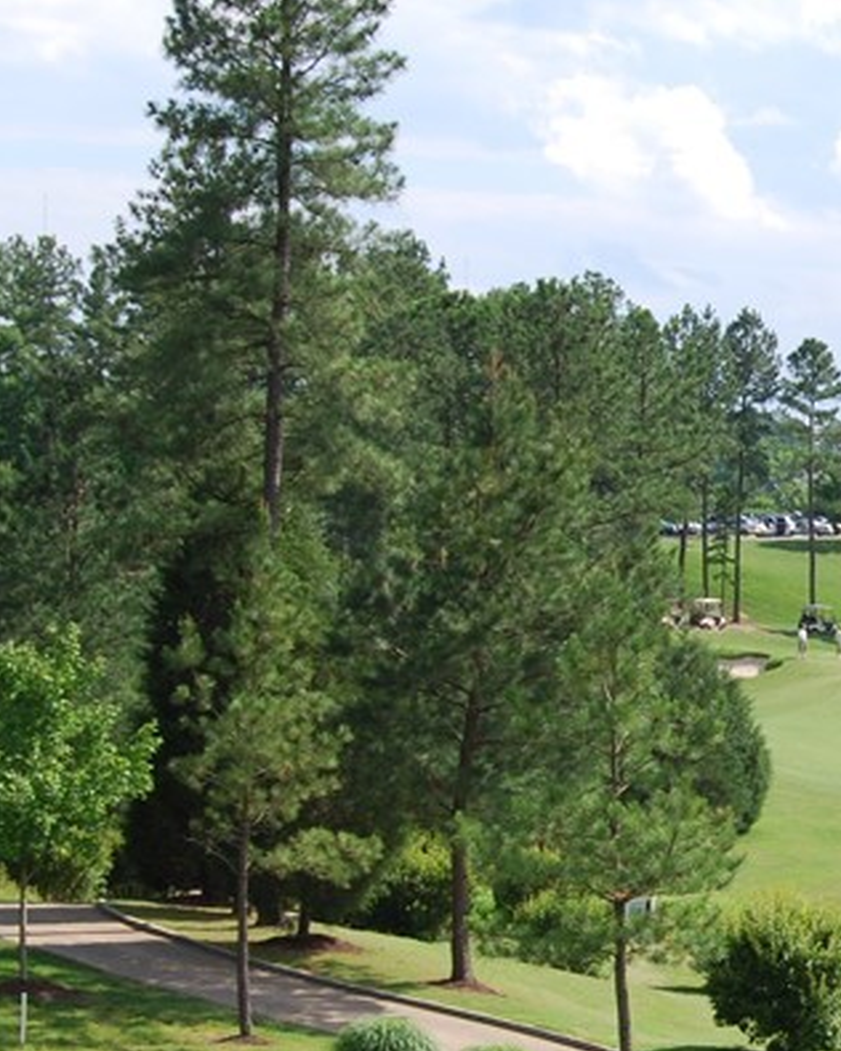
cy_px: 663
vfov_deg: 16.5
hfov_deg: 12.7
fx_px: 3609
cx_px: 1178
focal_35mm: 116
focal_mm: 30
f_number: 7.1
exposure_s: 1/200
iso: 100
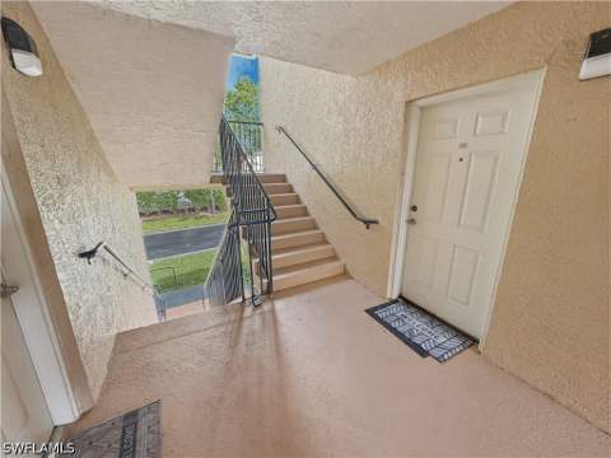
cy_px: 229
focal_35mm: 14
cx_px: 306
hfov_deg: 102.1
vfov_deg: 85.7
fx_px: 247
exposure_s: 1/121
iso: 200
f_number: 2.2
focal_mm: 2.2
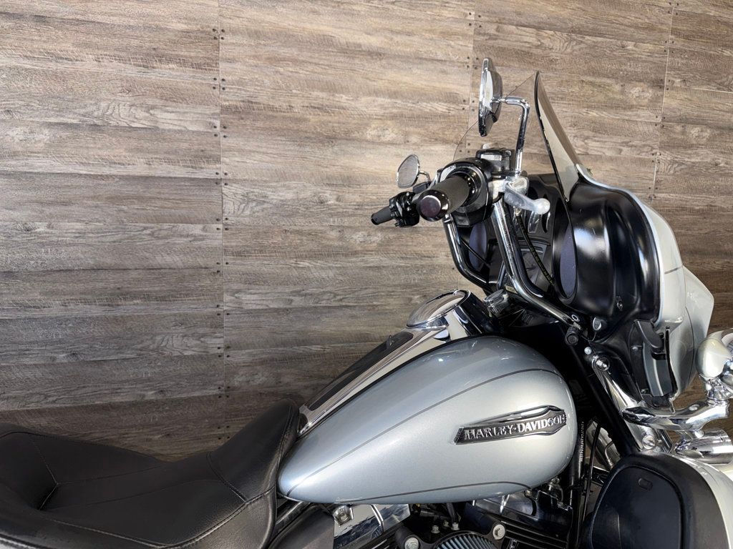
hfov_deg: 71.6
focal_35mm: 24
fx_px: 508
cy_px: 274
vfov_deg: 56.8
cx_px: 366
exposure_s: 1/31
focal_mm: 6.76
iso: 64
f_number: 1.78
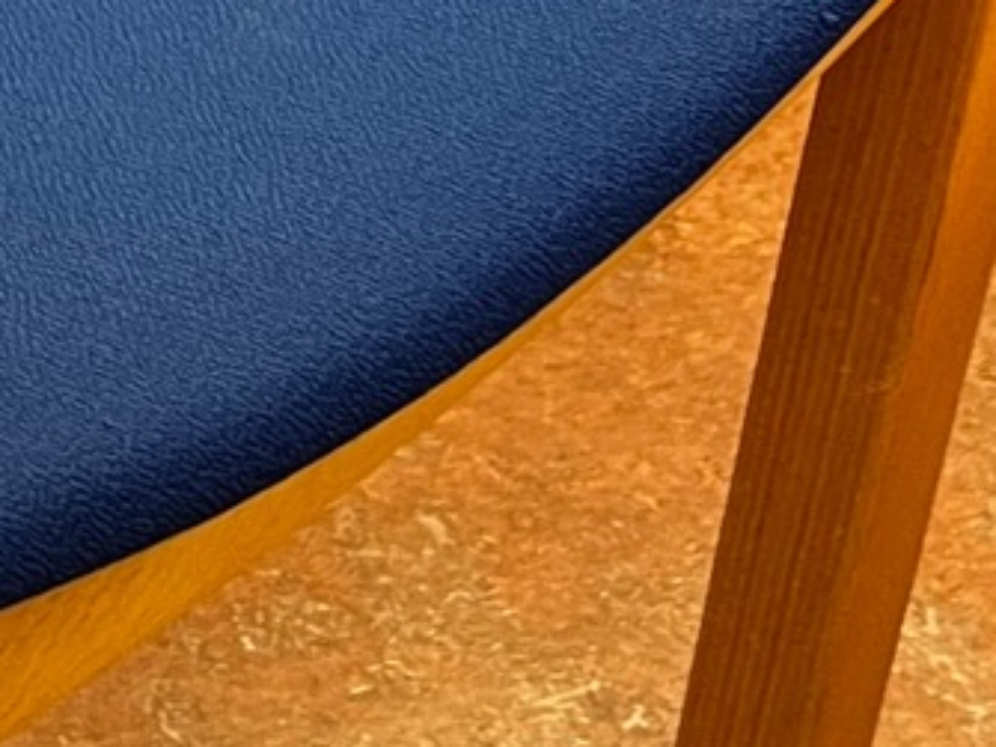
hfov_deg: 11.5
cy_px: -91
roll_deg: -0.5
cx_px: -809
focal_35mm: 159
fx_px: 4573
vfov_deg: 9.2
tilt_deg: -37.9
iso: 100
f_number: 1.6
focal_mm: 5.1
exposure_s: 1/50
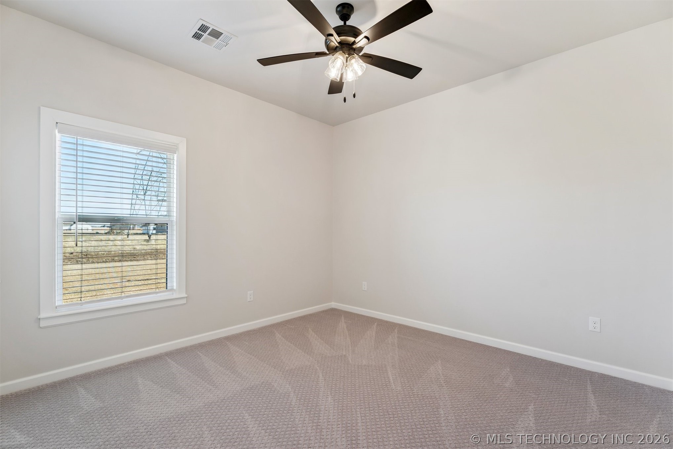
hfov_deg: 96.7
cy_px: 224
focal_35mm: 16
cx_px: 336
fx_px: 299
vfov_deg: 73.7
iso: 200
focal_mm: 16
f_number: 6.3
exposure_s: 1/40
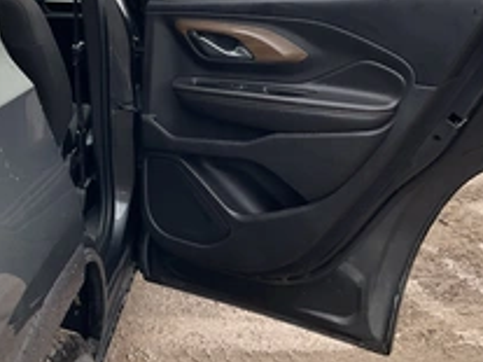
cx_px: 145
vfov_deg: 25.4
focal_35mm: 56
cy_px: 49
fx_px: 781
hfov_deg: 33.9
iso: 25
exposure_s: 1/446
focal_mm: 3
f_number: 1.8
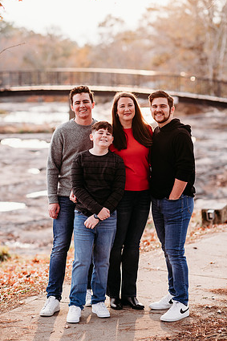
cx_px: 113
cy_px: 163
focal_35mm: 90
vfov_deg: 22.6
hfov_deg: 15.2
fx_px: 852
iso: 320
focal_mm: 85
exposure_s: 1/400
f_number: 2.2
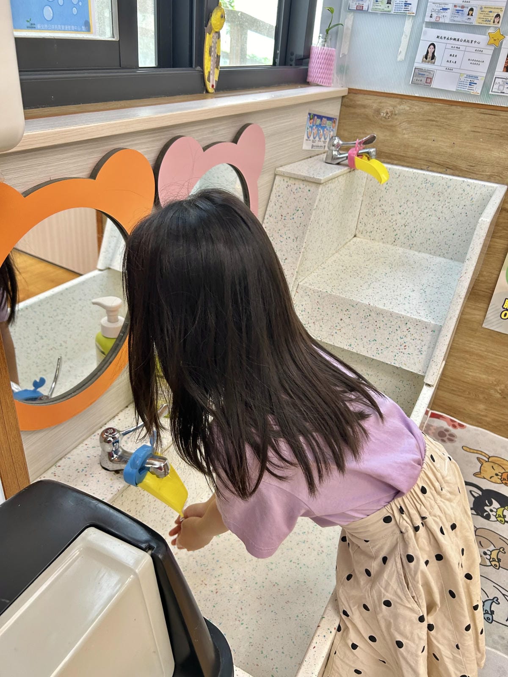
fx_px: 509
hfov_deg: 53.1
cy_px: 338
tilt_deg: -30.0
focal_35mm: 26
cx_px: 254
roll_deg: -4.4
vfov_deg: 67.3
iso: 100
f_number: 1.5
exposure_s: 1/120
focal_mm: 5.7
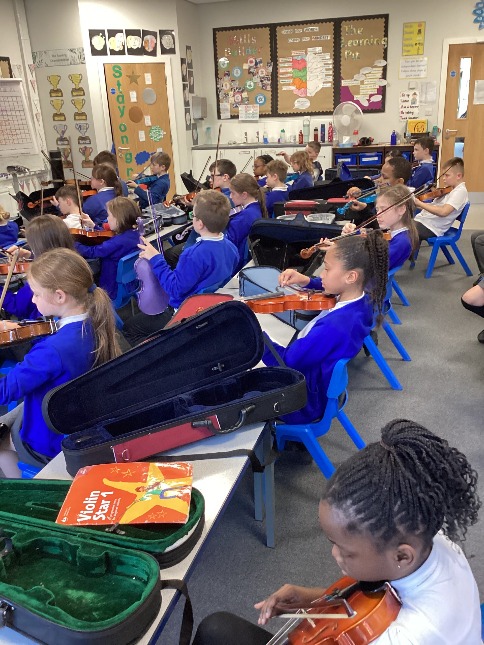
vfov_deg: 58.4
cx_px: 242
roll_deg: +4.0
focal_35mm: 31
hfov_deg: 45.4
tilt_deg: -19.8
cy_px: 322
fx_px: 578
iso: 320
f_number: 2.4
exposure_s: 1/60
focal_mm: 3.3
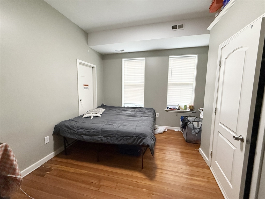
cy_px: 100
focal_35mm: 14
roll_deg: -0.9
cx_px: 132
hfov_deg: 102.1
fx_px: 107
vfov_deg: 85.7
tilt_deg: -5.8
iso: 320
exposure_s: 1/120
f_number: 2.2
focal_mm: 2.22
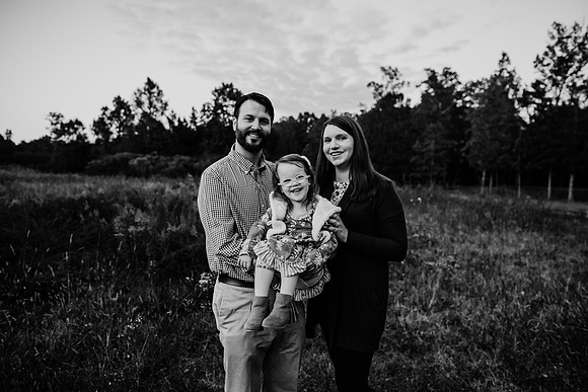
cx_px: 294
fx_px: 392
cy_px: 196
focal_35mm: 24
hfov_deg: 73.7
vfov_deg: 53.2
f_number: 2.8
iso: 640
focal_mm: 24
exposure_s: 1/320
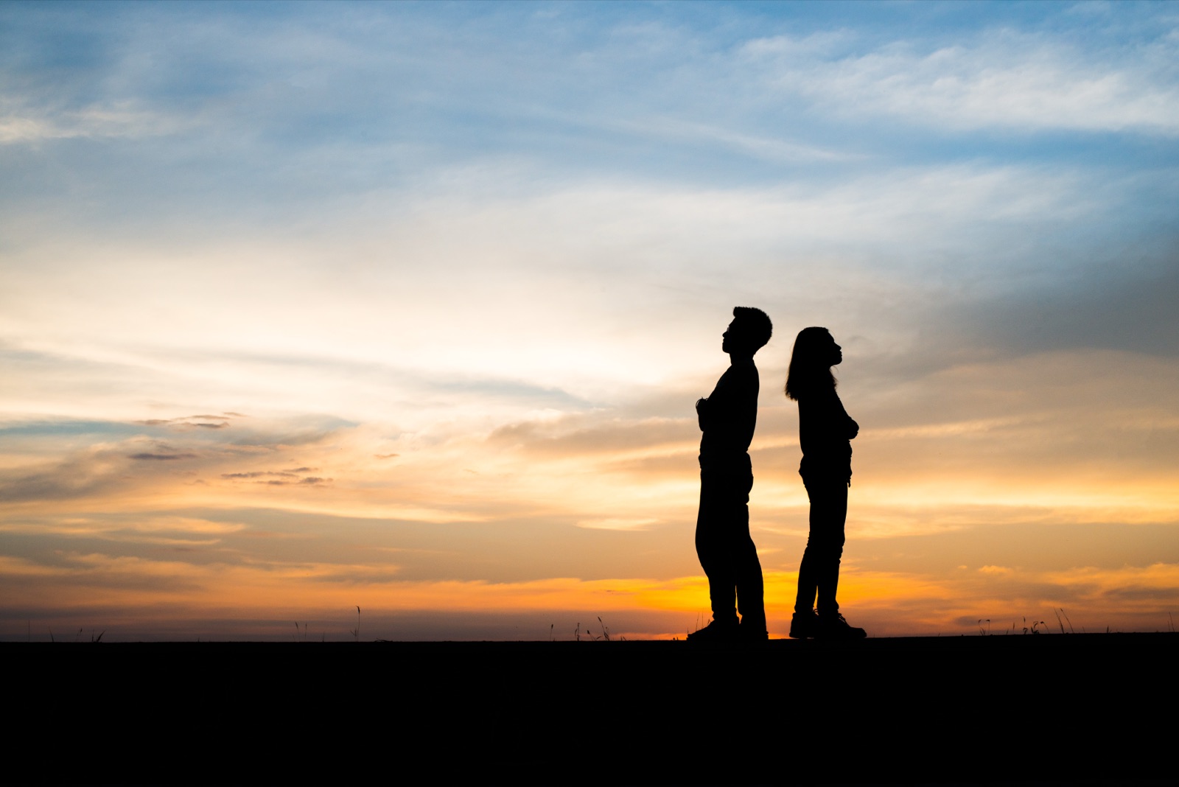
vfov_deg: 27.0
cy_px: 394
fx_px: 1638
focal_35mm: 50
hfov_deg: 39.6
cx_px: 590
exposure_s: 1/200
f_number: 11
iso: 250
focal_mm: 50
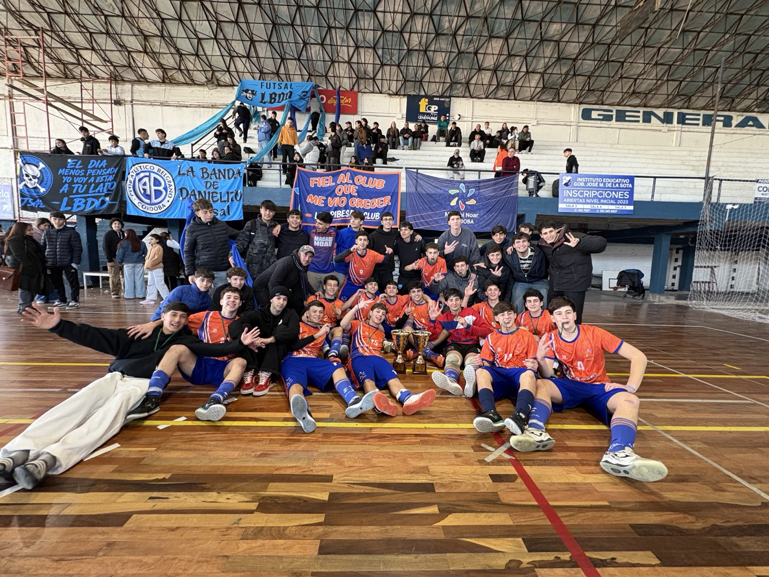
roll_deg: -1.2
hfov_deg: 102.1
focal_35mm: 14
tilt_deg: -5.8
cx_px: 384
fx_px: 311
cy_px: 288
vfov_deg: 85.7
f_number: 2.2
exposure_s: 1/50
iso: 320
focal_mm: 2.22
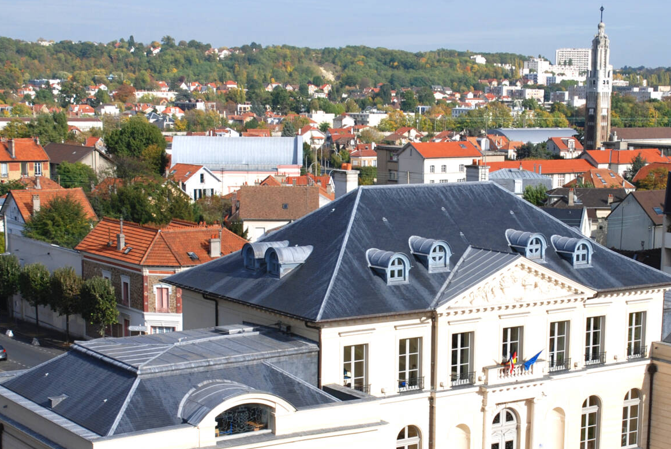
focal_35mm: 72
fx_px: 1340
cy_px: 337
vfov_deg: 18.9
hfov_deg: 28.0
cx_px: 422
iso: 100
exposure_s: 1/320
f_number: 9
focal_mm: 29
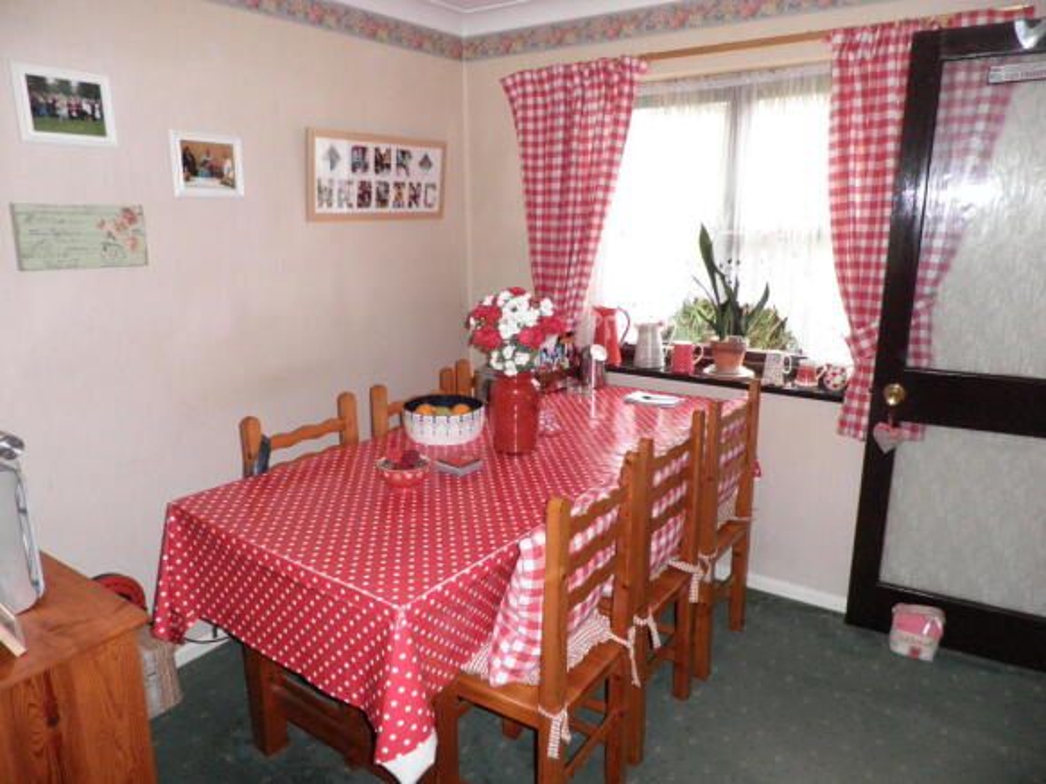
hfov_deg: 71.6
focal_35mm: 24
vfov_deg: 56.8
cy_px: 392
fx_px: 725
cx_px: 523
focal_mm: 4.3
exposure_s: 1/30
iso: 250
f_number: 3.3
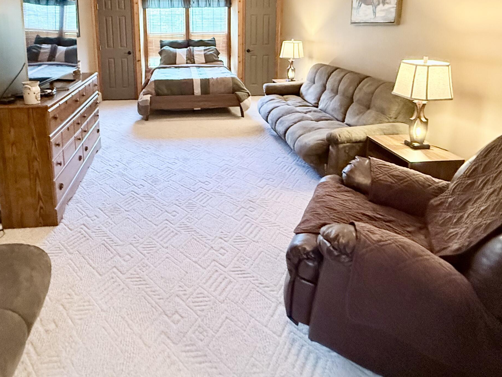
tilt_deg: -6.5
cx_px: 200
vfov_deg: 55.3
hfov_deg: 73.1
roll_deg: +2.0
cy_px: 83
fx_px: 334
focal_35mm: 23
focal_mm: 2.22
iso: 800
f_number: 2.2
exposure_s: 1/60
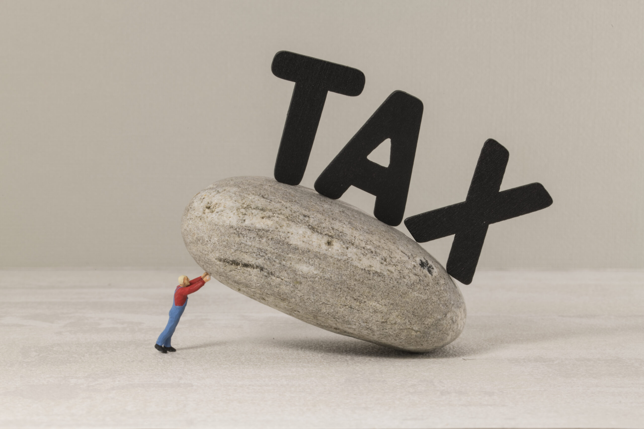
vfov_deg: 15.2
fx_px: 1610
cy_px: 214
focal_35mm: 90
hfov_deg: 22.6
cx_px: 322
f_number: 40
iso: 100
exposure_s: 1/1.67
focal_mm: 90
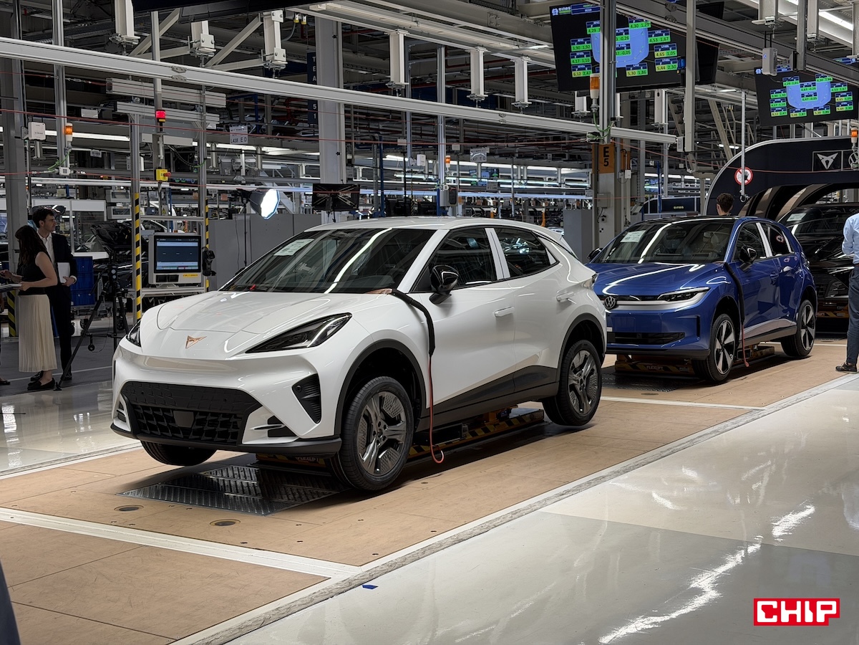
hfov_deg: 39.7
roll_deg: +1.8
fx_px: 1191
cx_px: 430
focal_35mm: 48
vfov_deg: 30.3
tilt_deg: -4.1
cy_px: 322
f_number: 1.78
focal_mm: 6.76
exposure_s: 1/121
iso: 50
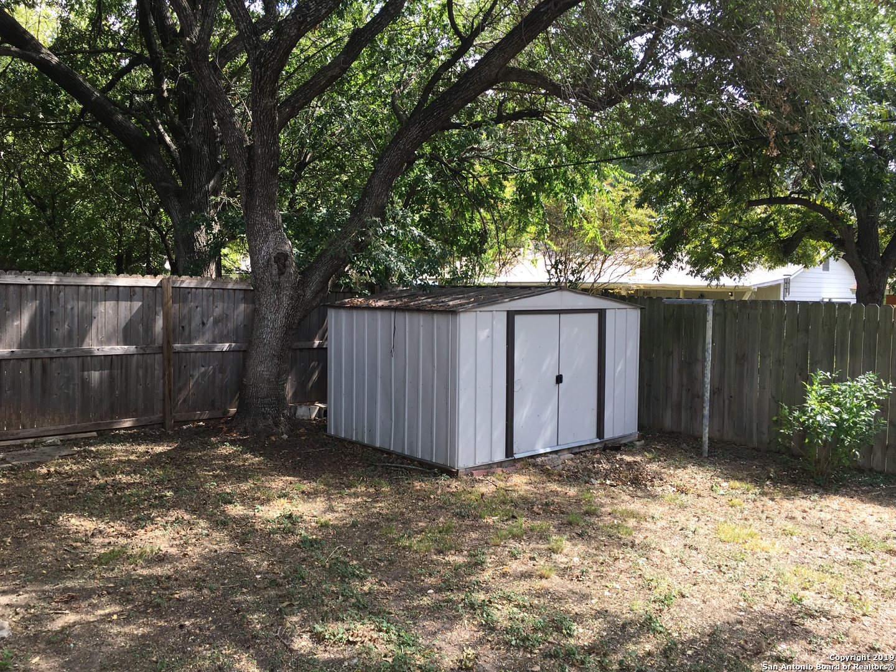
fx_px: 751
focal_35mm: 29
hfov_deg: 61.7
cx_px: 448
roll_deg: -0.1
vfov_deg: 48.2
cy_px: 336
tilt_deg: -1.3
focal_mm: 4.15
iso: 25
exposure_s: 1/221
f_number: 2.2
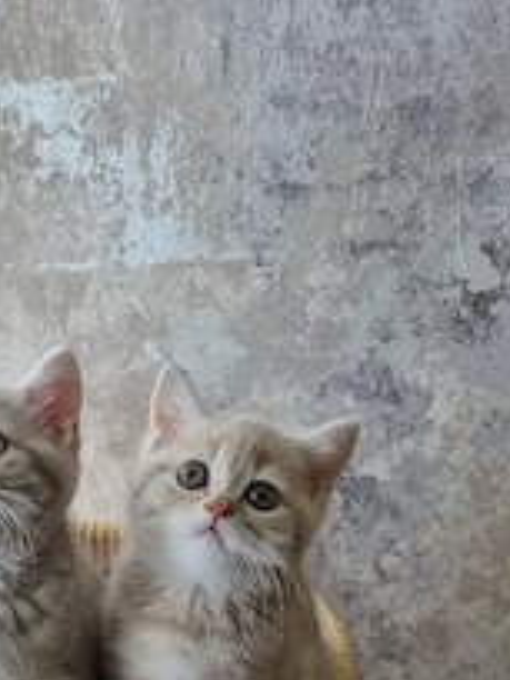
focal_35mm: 51
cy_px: 663
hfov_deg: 27.6
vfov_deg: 34.5
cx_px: 63
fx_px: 1002
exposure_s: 1/100
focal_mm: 5.4
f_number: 1.8
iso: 100
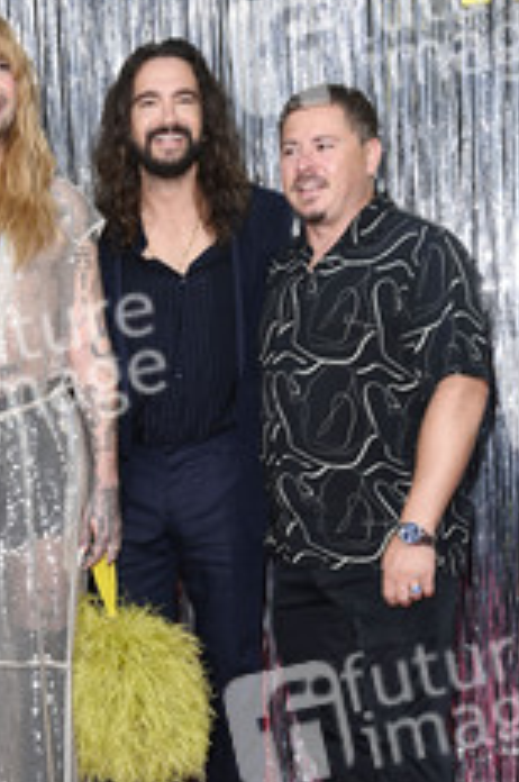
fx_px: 1648
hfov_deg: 17.7
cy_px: 543
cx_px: 91
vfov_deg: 26.5
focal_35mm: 76
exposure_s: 1/250
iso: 400
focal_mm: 44
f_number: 5.6
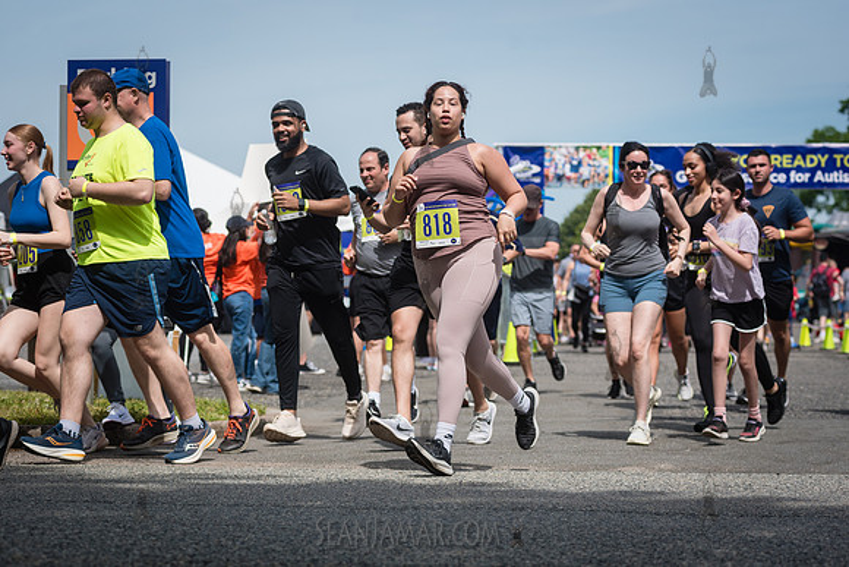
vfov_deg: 14.2
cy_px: 284
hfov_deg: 21.2
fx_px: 2271
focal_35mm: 96
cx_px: 424
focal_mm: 92
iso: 250
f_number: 4.5
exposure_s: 1/2000
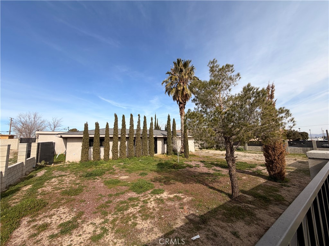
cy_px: 123
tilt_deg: +7.5
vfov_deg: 85.7
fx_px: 133
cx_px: 164
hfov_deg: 102.1
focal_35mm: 14
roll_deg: +0.9
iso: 20
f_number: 2.2
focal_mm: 2.22
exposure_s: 1/770
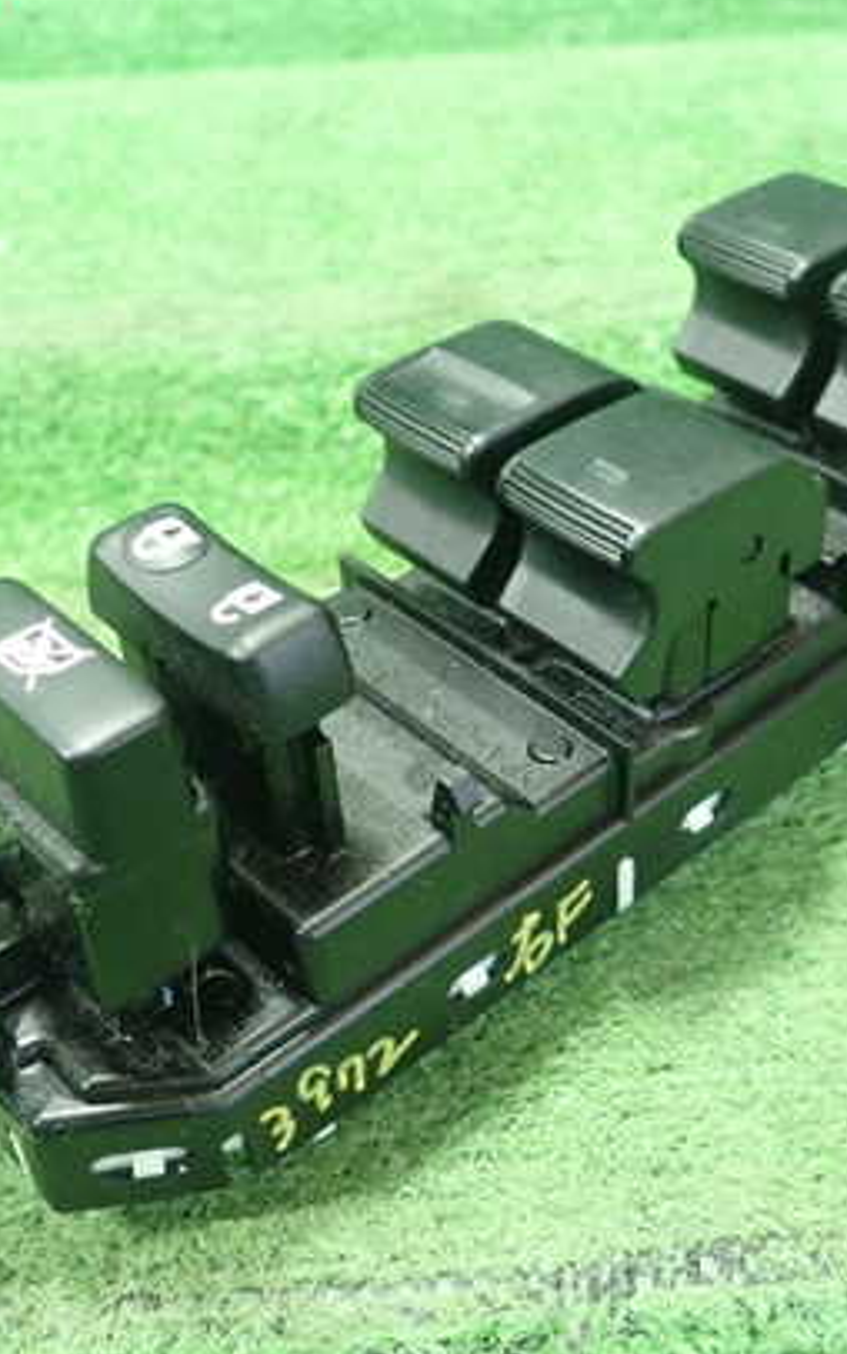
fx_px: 1735
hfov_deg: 27.4
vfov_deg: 42.6
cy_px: 697
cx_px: 380
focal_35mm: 47
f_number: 2.3
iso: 800
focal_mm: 5.5
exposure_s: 1/100
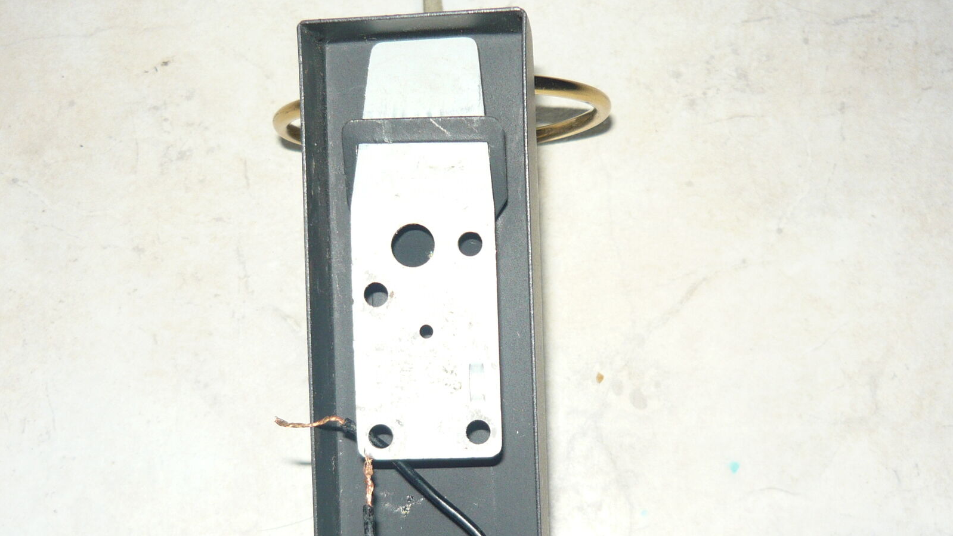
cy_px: 346
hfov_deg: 42.9
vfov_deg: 24.8
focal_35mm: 48
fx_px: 1213
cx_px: 476
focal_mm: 5.5
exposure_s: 1/30
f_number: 2.8
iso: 100
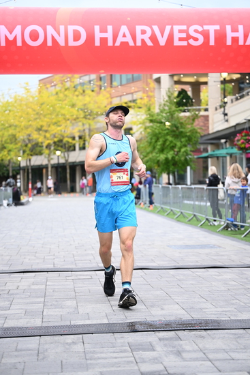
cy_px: 188
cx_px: 125
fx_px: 729
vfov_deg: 28.8
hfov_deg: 19.5
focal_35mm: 70
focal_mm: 70
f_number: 2.8
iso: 1250
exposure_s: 1/1250
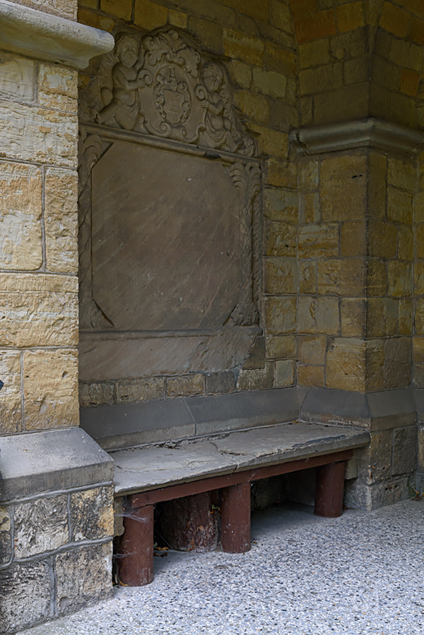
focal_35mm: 38
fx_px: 662
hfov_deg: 35.5
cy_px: 318
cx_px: 212
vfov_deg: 51.3
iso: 280
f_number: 5.6
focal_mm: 25
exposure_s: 1/50
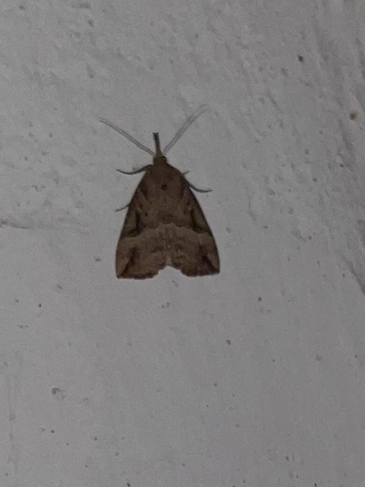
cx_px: 182
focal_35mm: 26
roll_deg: +12.1
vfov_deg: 67.3
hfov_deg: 53.1
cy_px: 244
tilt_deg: +7.2
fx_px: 366
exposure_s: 1/69
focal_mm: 5.1
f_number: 1.6
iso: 32
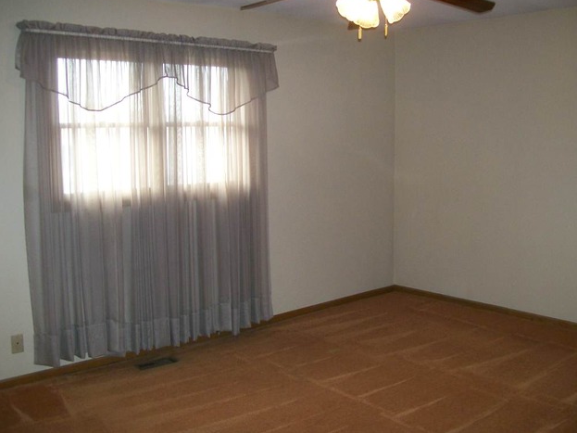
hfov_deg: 50.1
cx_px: 295
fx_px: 617
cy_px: 212
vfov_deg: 38.7
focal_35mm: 37
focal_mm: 6
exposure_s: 1/64
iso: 140
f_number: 2.7
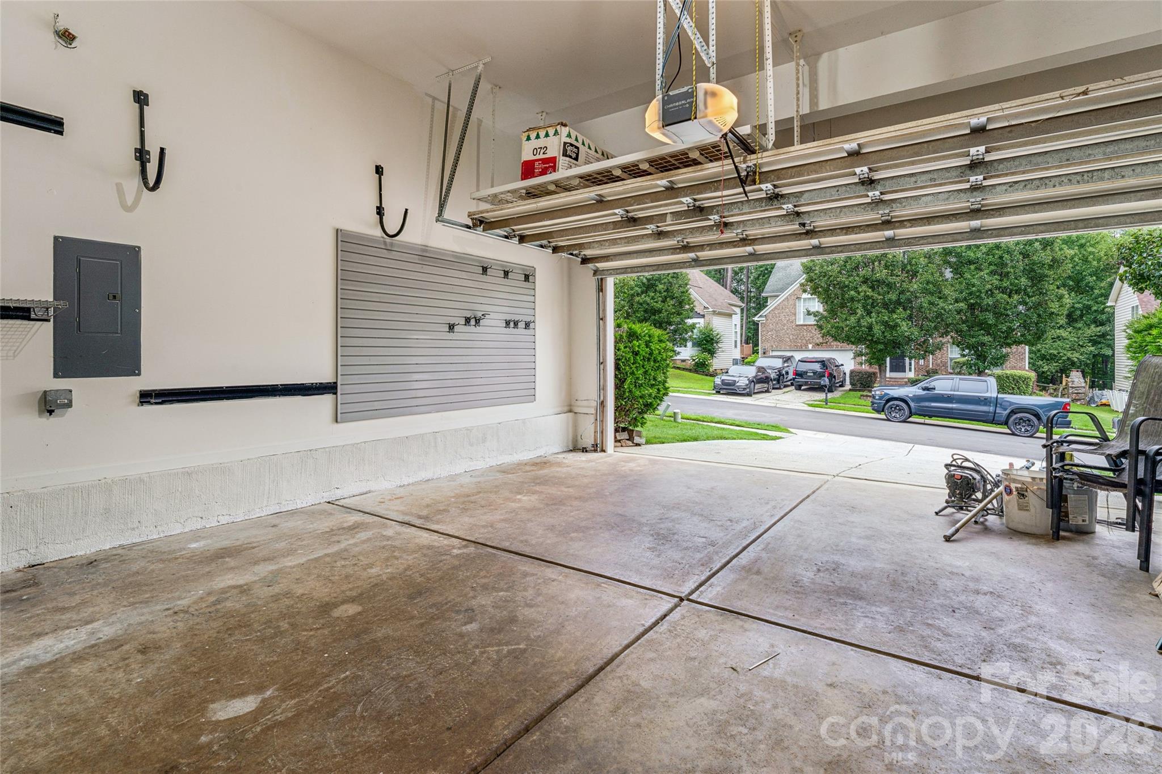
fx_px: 539
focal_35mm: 17
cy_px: 387
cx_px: 581
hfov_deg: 94.3
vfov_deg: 71.4
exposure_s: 1/6
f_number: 13
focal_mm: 16.7
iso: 100
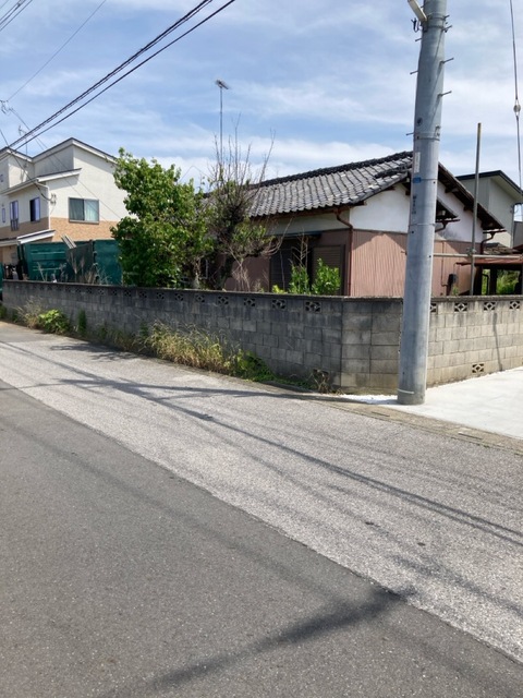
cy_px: 349
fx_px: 564
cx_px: 262
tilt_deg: -6.8
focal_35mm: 28
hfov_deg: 49.7
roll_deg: -1.9
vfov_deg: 63.4
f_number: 1.8
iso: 20
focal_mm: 3.99
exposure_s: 1/2183
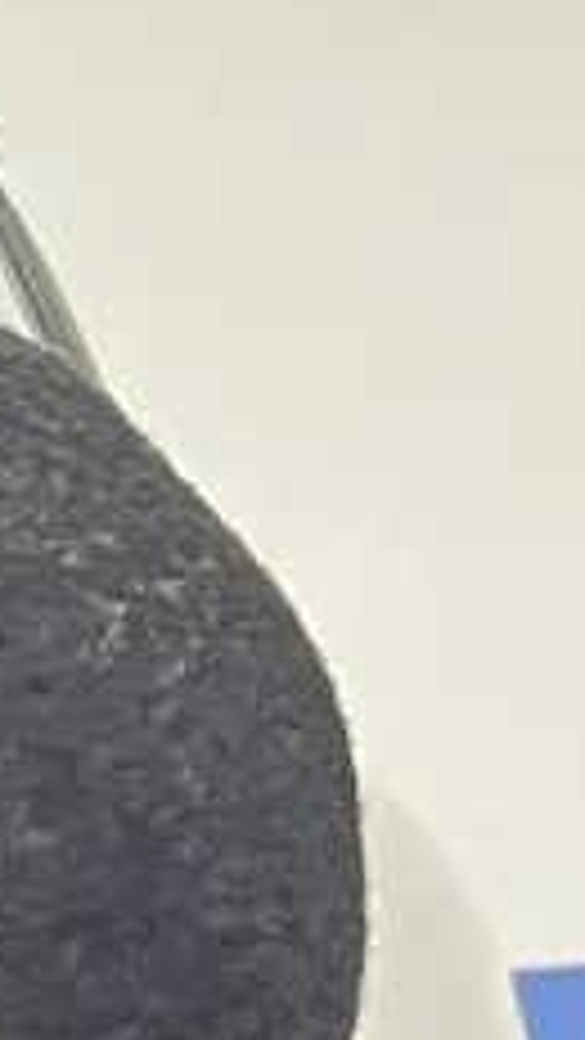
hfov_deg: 4.9
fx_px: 6092
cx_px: -1926
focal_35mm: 221
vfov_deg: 9.3
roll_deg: -2.3
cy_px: 1900
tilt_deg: +2.5
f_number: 1.5
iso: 400
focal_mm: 5.7
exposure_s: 1/50
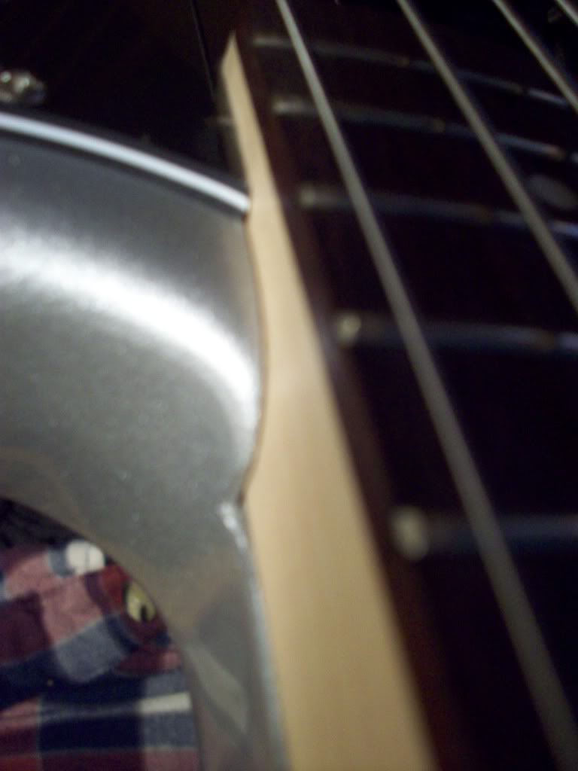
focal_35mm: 37
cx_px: 289
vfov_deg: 50.1
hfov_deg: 38.7
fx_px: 824
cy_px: 386
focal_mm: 6.2
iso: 160
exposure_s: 1/12
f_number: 2.8
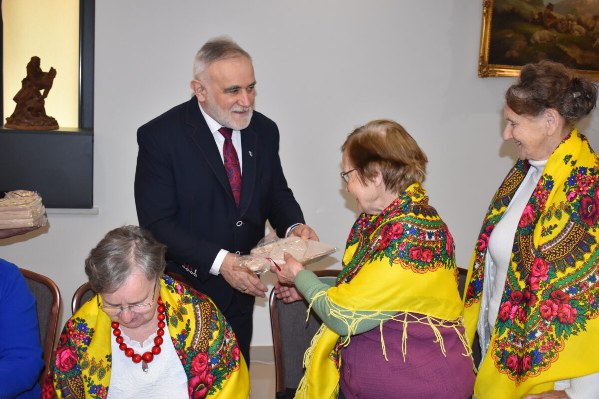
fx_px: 724
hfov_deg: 45.0
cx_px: 300
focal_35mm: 44
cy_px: 200
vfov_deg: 30.8
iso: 800
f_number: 5
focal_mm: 29
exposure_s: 1/100
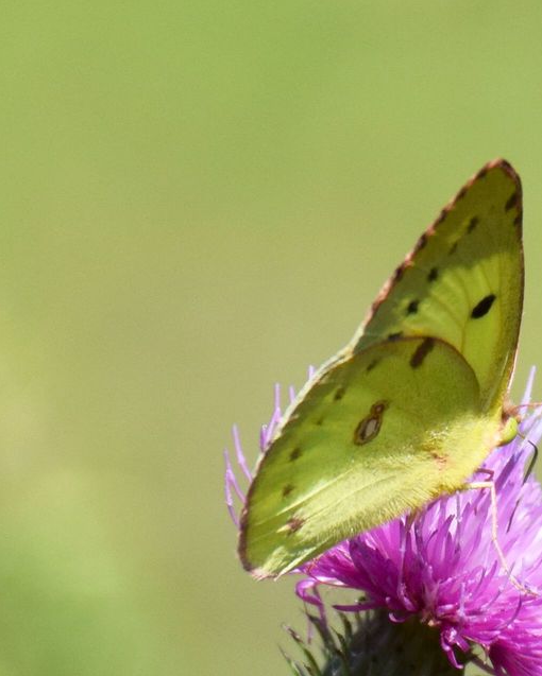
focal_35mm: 636
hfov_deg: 2.4
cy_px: 337
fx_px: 12747
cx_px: 456
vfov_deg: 3.0
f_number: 6.3
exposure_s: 1/1600
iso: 400
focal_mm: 300
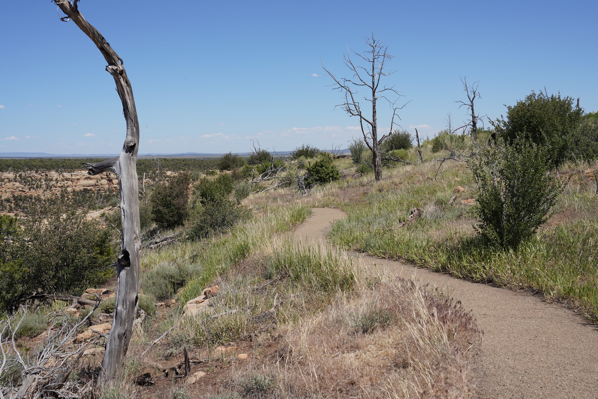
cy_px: 200
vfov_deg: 30.5
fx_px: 731
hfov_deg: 44.5
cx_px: 299
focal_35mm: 44
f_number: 16
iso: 100
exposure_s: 1/100
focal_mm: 44
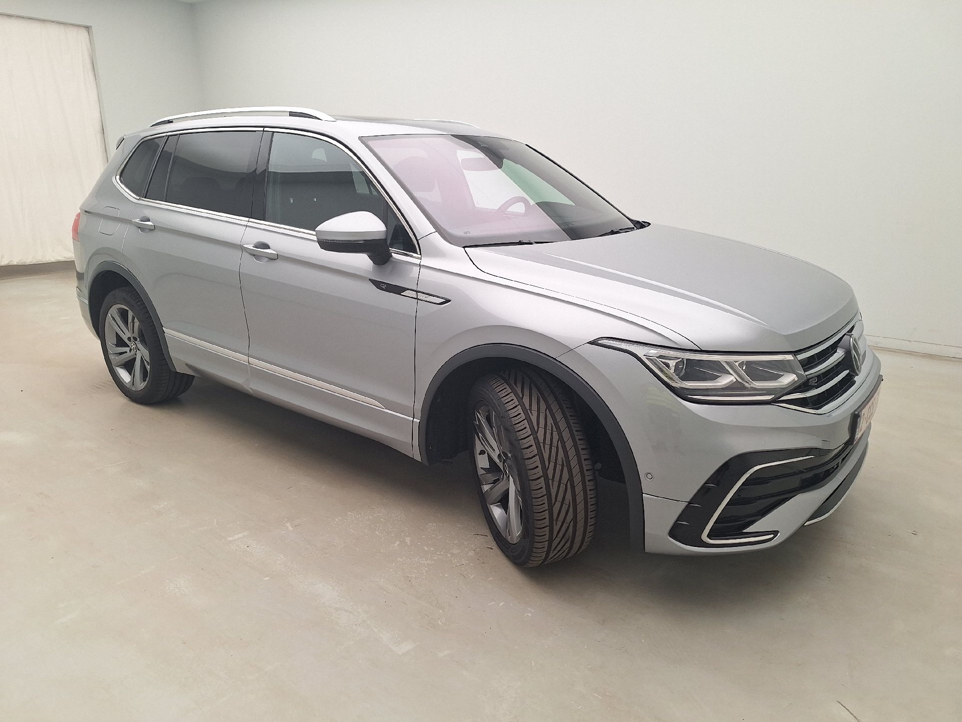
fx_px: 639
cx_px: 481
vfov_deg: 58.9
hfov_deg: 73.9
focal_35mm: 23
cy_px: 361
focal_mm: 5.54
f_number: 1.8
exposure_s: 1/100
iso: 40
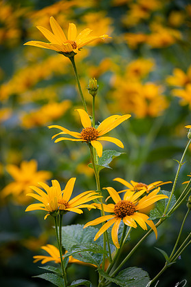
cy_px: 150
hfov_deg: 5.3
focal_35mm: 259
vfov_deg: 8.0
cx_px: 91
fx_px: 2061
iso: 100
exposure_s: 1/25
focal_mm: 160
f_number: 5.6
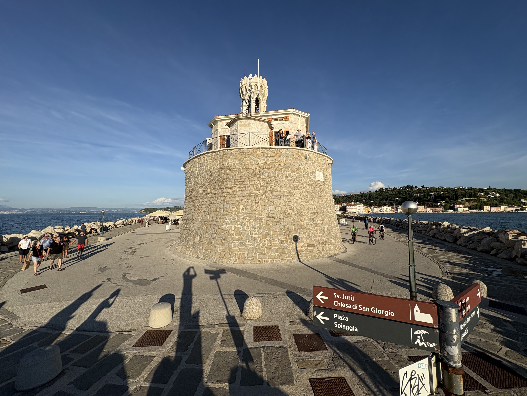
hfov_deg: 102.1
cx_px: 264
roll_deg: +1.0
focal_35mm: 14
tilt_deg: +4.4
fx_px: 213
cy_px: 198
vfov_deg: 85.7
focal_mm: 2.22
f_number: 2.2
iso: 50
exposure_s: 1/3717
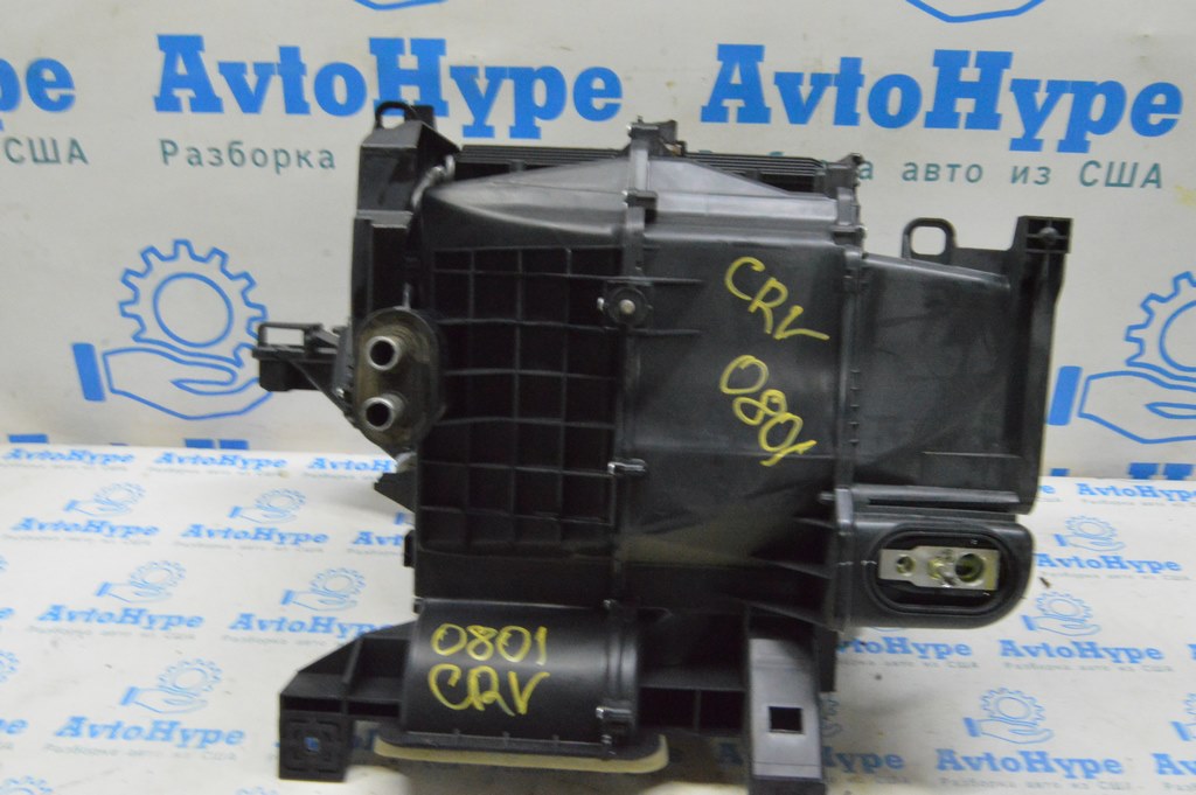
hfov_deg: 55.1
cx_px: 598
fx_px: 1145
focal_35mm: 34
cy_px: 398
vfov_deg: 38.3
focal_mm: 23
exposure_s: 1/15
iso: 6400
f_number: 20
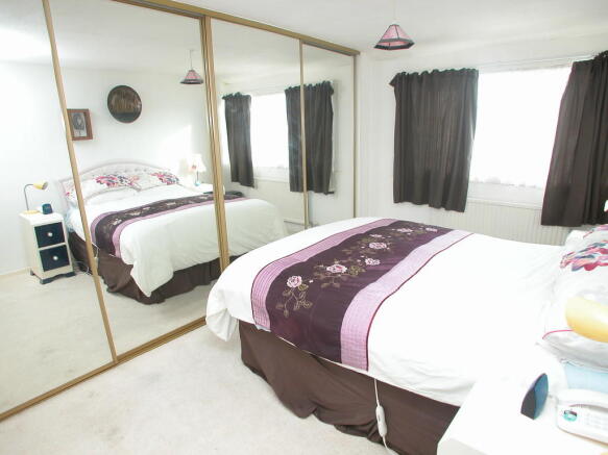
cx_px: 304
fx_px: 492
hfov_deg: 63.5
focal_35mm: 28
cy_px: 228
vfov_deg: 49.7
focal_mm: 7.1
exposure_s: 1/60.9
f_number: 3.1
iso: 100
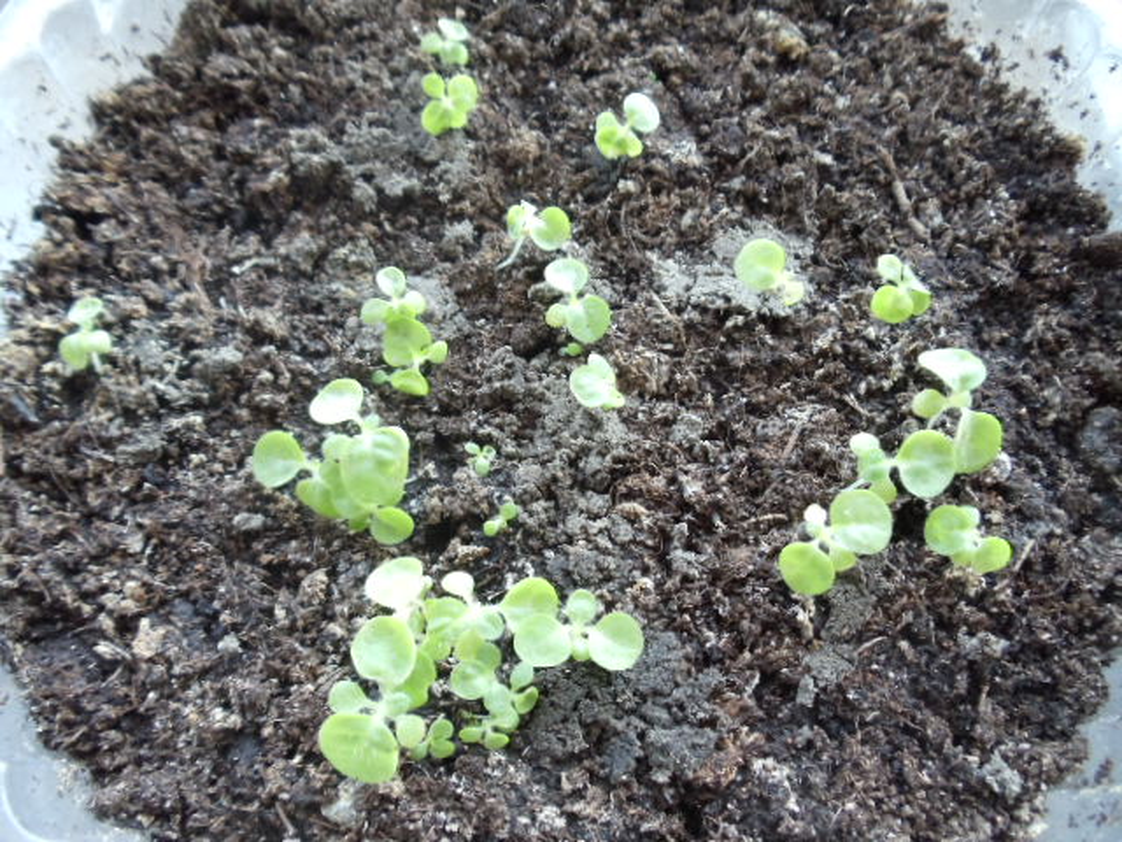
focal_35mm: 44
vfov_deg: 32.9
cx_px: 561
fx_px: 1426
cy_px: 421
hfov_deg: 42.9
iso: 200
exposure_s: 1/30
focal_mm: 6
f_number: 3.5
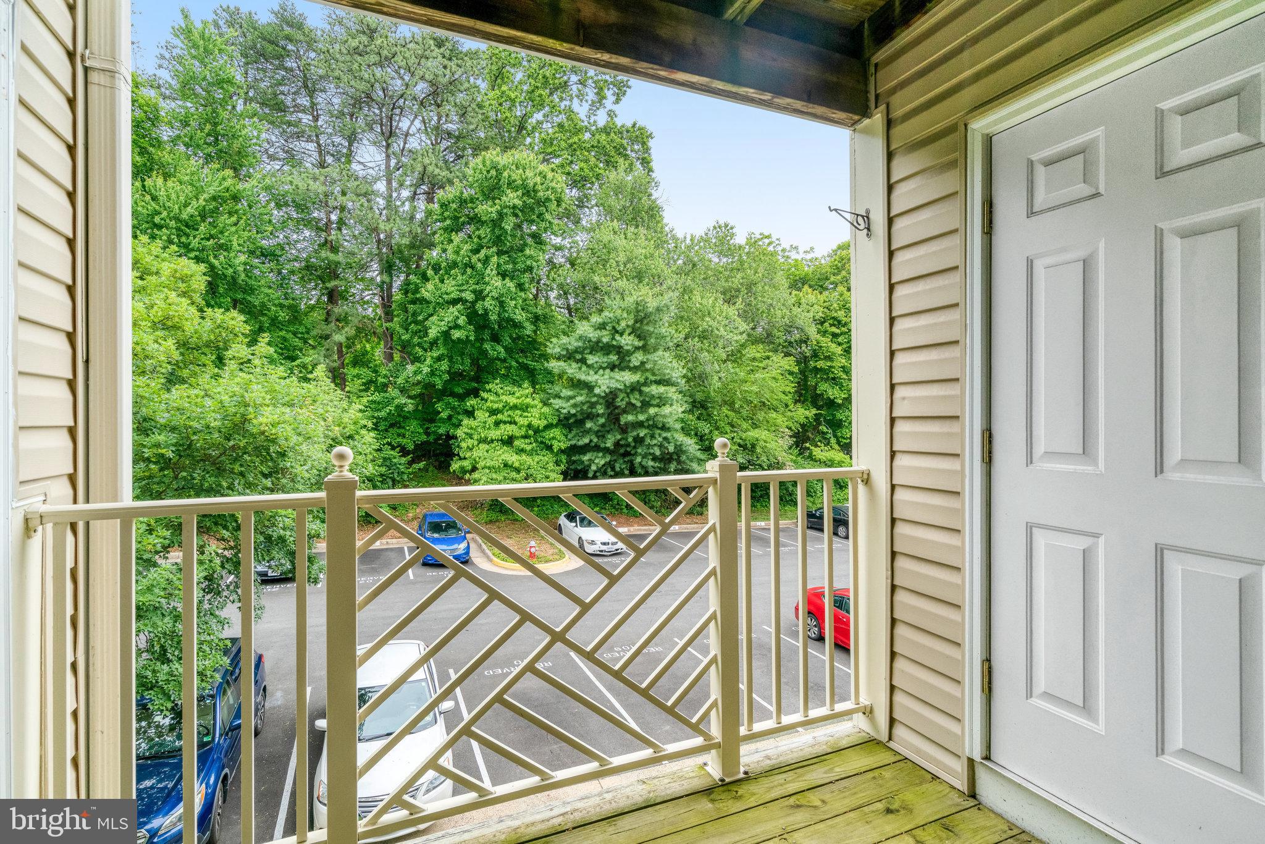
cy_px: 422
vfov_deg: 73.8
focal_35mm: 16
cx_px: 632
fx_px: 562
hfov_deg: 96.7
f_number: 8
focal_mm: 16
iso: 1250
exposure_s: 1/800
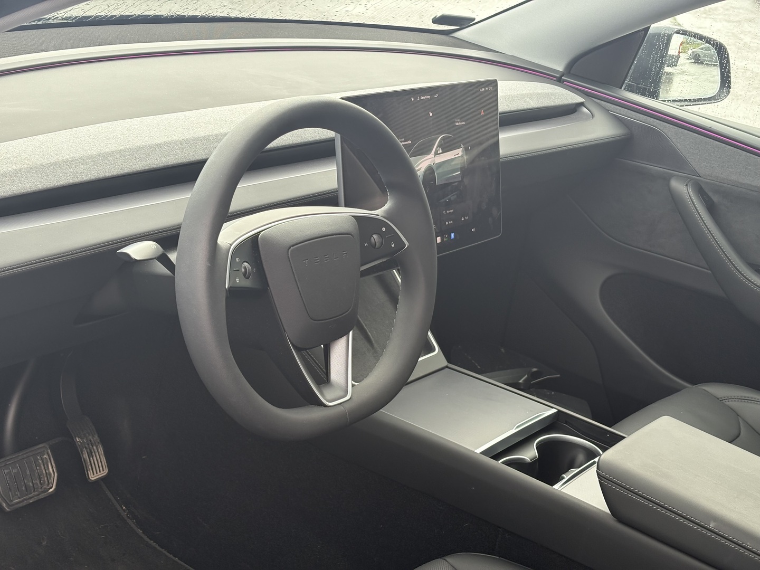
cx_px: 380
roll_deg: -8.7
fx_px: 1142
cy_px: 285
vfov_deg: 28.0
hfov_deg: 36.8
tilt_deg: -22.8
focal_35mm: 52
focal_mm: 5.96
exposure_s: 1/191
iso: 64
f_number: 1.6
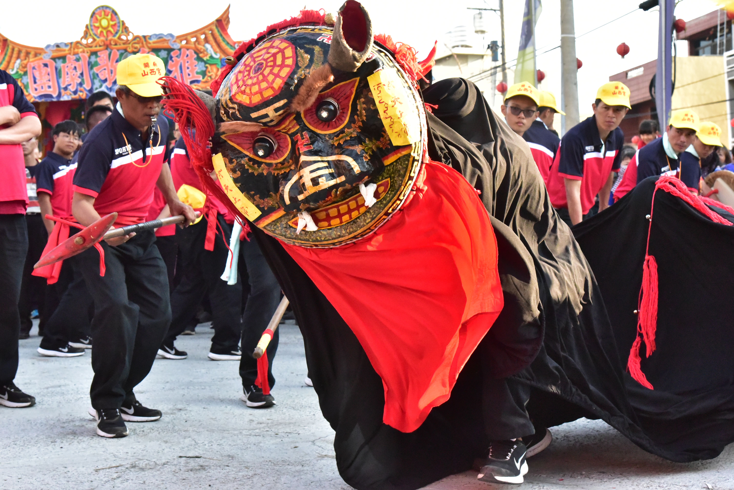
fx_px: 1122
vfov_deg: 24.6
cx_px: 367
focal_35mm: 55
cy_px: 245
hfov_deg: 36.2
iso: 12800
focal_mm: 55
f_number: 8
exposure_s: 1/2000
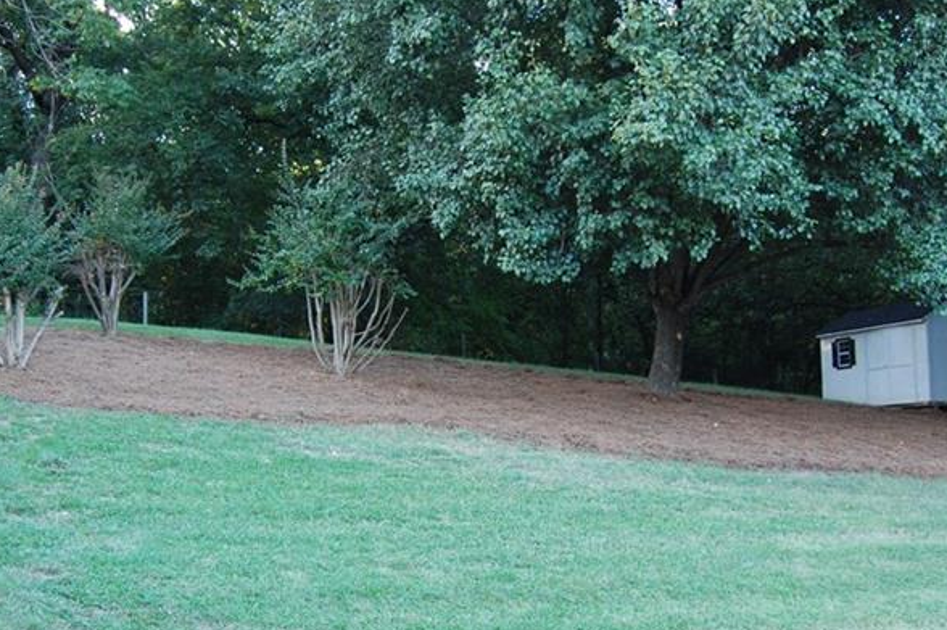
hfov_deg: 41.9
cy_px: 388
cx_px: 509
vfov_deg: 28.5
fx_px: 1235
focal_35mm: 47
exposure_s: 1/60
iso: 400
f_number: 4
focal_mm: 18
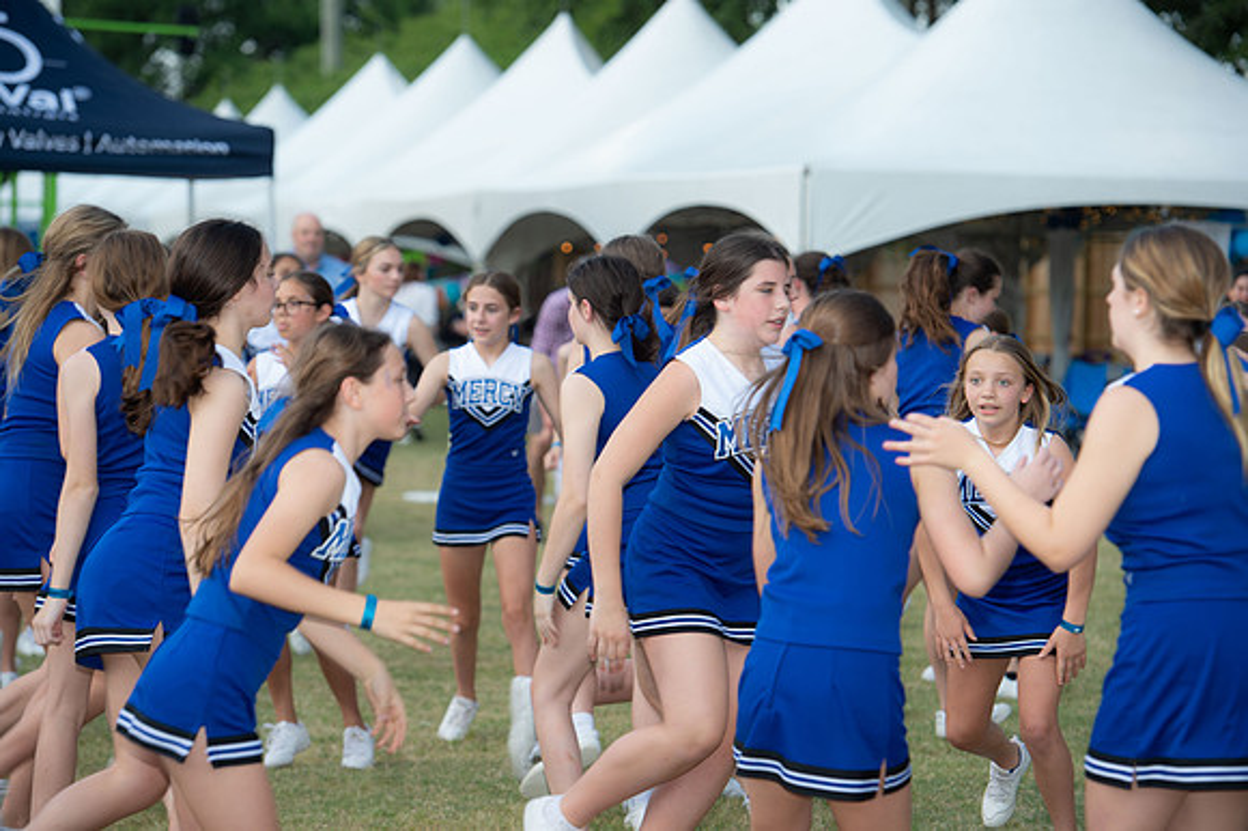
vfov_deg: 10.1
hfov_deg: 15.2
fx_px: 4677
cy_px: 416
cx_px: 624
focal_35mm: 135
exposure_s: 1/250
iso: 100
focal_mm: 135
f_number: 4.5
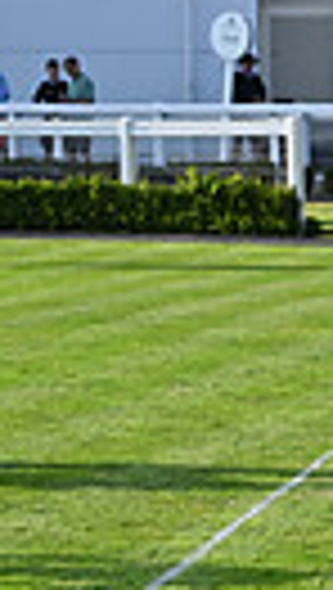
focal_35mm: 236
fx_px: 3693
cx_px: 1107
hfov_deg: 4.8
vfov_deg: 9.1
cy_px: 268
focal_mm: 51
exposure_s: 1/1000
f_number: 6.3
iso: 500
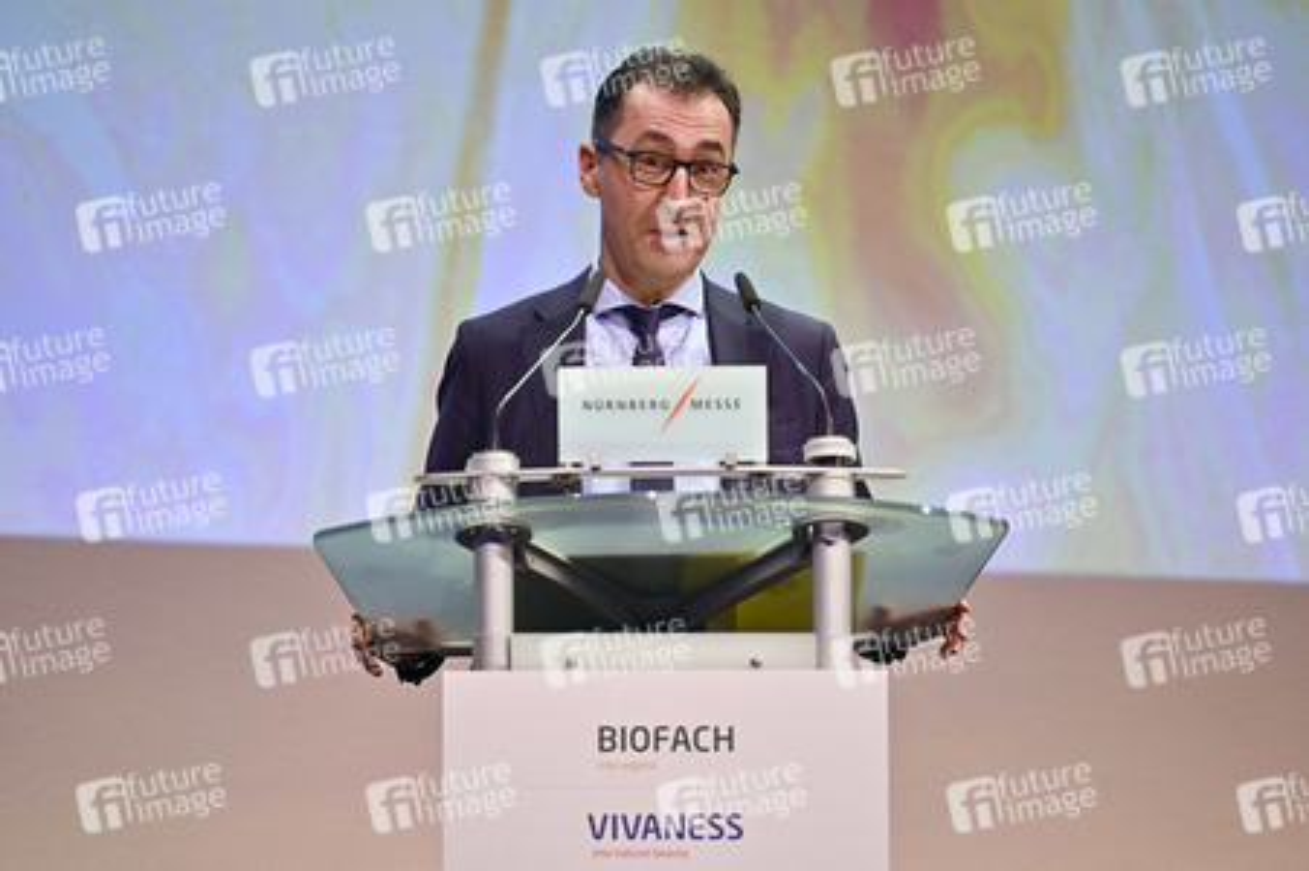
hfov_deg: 10.3
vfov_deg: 6.9
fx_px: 7267
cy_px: 436
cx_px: 654
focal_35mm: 200
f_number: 2.8
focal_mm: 200
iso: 800
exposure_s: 1/500
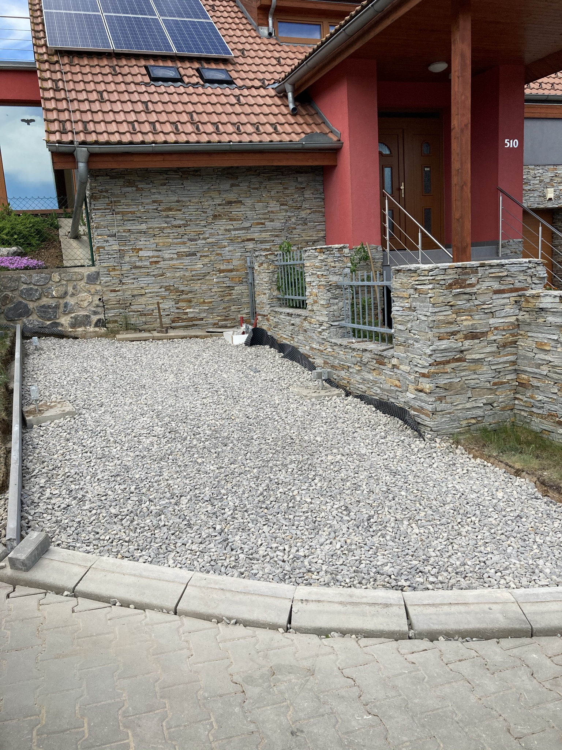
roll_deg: +2.9
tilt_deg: -8.9
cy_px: 375
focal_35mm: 28
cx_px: 281
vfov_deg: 63.4
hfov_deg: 49.7
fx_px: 606
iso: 20
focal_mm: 3.99
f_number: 1.8
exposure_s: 1/1499
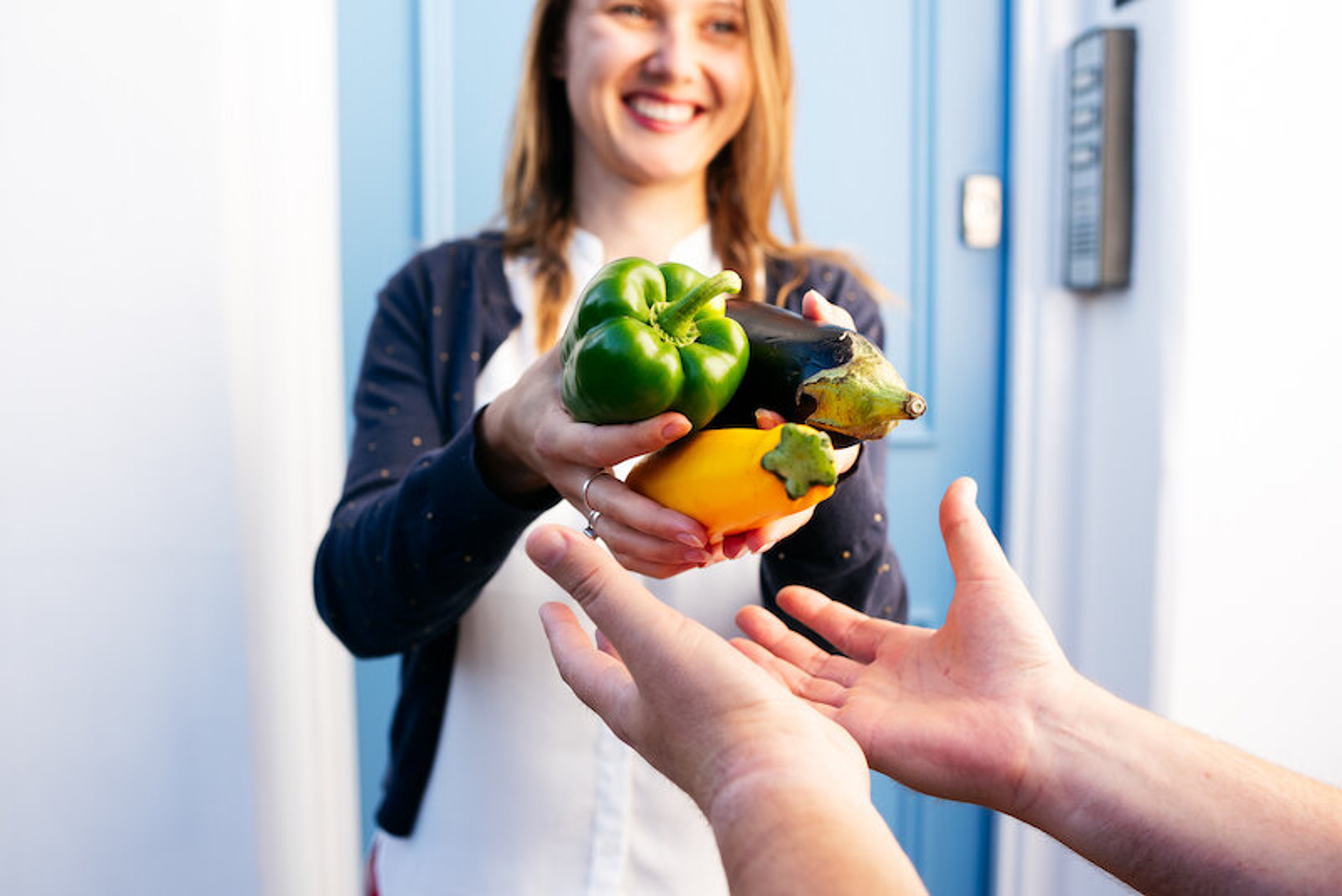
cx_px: 671
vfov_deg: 37.9
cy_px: 448
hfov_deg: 54.4
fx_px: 1305
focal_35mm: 35
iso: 160
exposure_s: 1/500
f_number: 3.5
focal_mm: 35
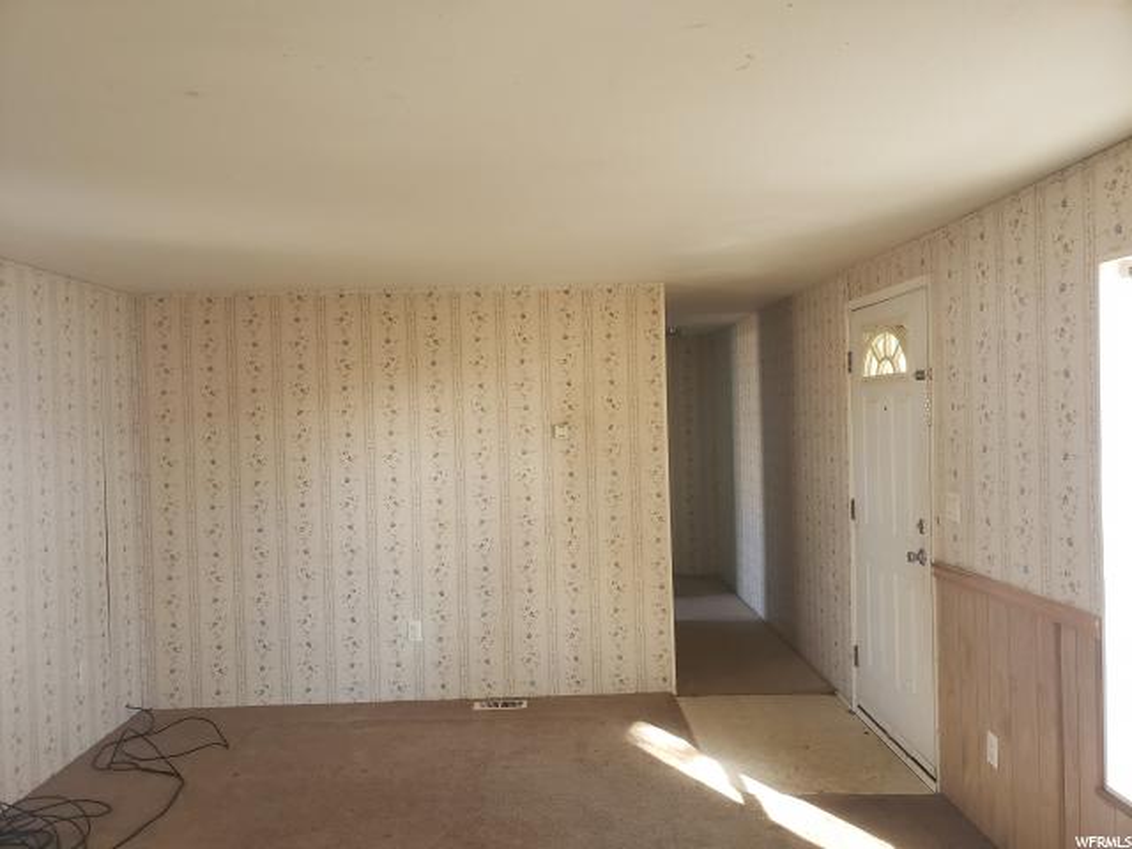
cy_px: 424
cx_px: 566
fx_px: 850
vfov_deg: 53.1
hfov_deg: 67.3
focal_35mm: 26
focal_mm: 4.3
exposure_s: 1/60
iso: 250
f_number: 2.4
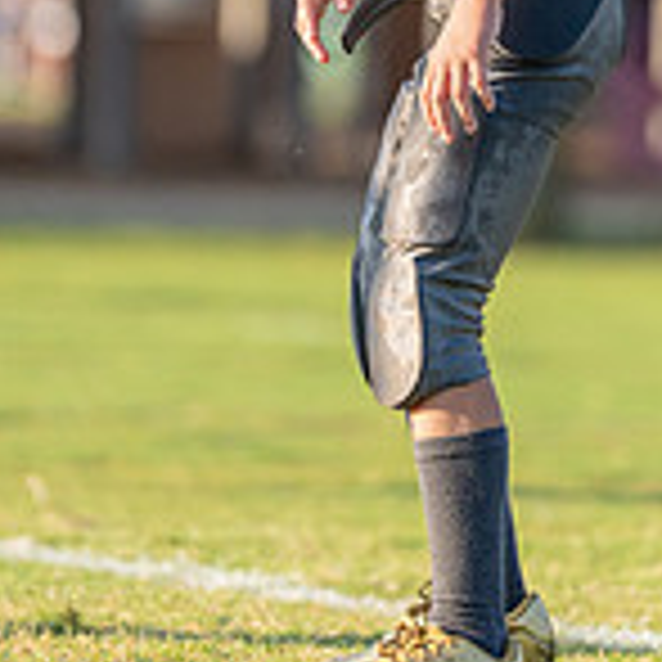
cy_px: -123
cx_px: 504
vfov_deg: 2.4
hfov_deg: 2.4
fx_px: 16054
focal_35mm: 742
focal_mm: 200
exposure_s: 1/2500
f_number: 2.8
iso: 320
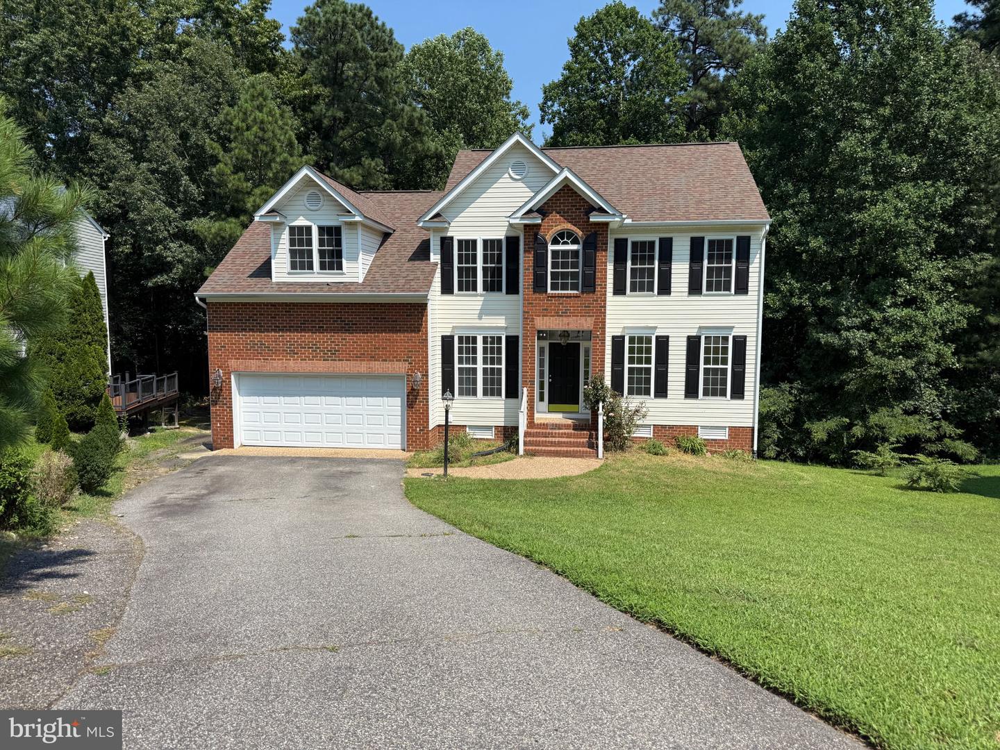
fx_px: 693
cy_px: 375
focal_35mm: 24
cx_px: 500
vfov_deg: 56.8
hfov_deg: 71.6
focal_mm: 6.76
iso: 80
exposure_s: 1/4975
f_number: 1.78
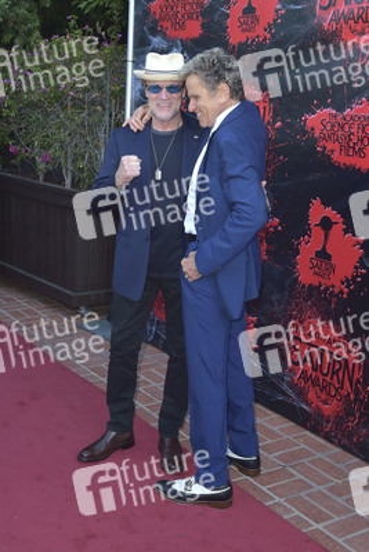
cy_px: 276
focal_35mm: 44
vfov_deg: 44.5
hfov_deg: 30.5
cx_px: 184
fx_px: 676
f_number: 6.3
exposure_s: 1/250
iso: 250
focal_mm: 44
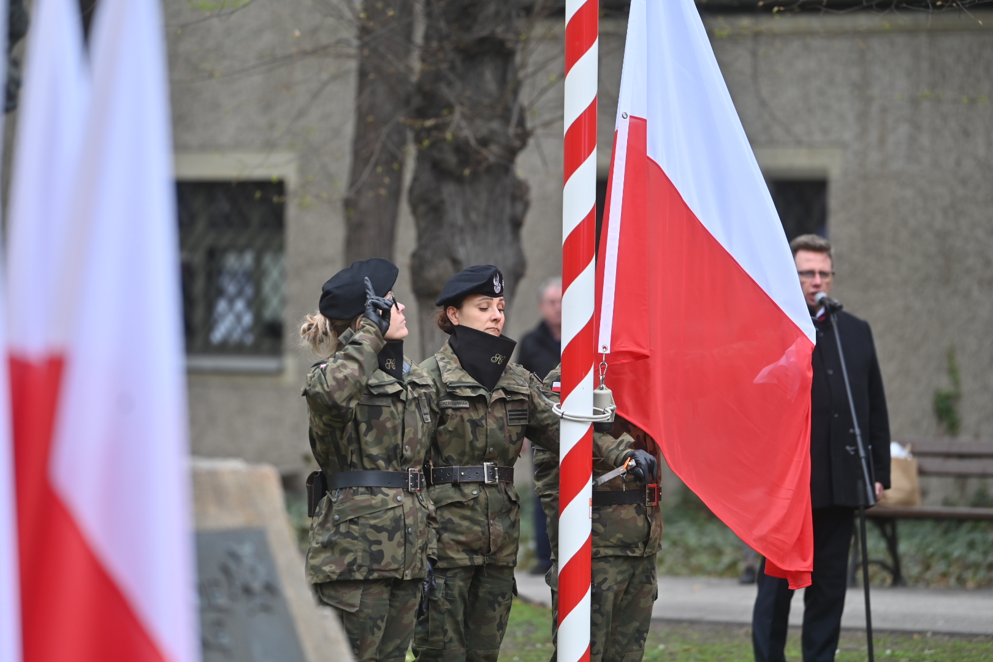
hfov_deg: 11.4
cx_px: 496
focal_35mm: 180
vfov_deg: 7.6
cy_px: 331
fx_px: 4965
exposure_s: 1/400
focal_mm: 180
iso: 100
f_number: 3.5
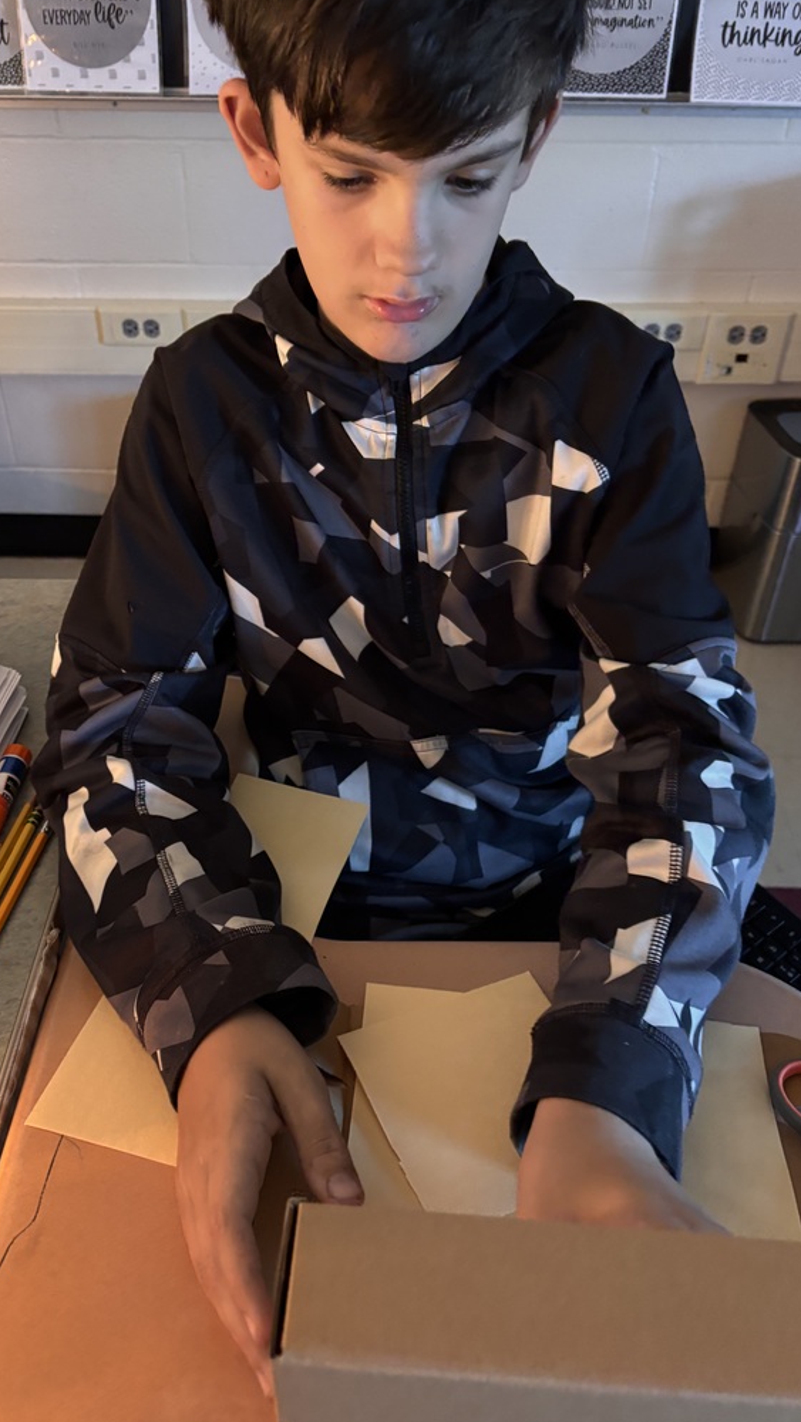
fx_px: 1094
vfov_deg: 66.1
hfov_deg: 40.1
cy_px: 715
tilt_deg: -39.7
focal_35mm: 29
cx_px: 354
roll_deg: +0.5
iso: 500
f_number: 1.6
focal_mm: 5.96
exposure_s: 1/40
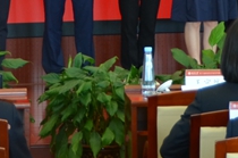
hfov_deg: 6.0
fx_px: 2262
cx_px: 220
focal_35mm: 343
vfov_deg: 3.9
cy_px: -205
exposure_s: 1/10
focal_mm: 40
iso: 160
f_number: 4.5
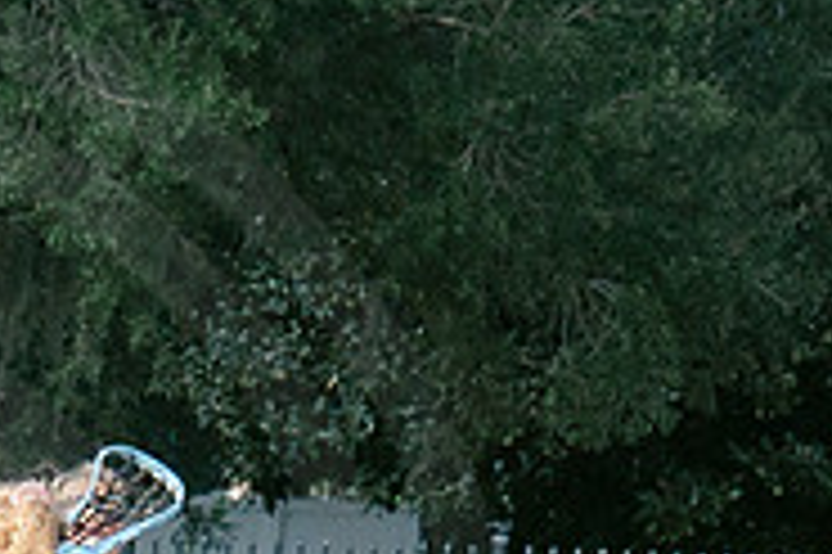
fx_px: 16094
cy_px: 776
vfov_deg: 2.0
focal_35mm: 697
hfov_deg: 3.0
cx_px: -127
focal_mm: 70
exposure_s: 1/800
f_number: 5.6
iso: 250
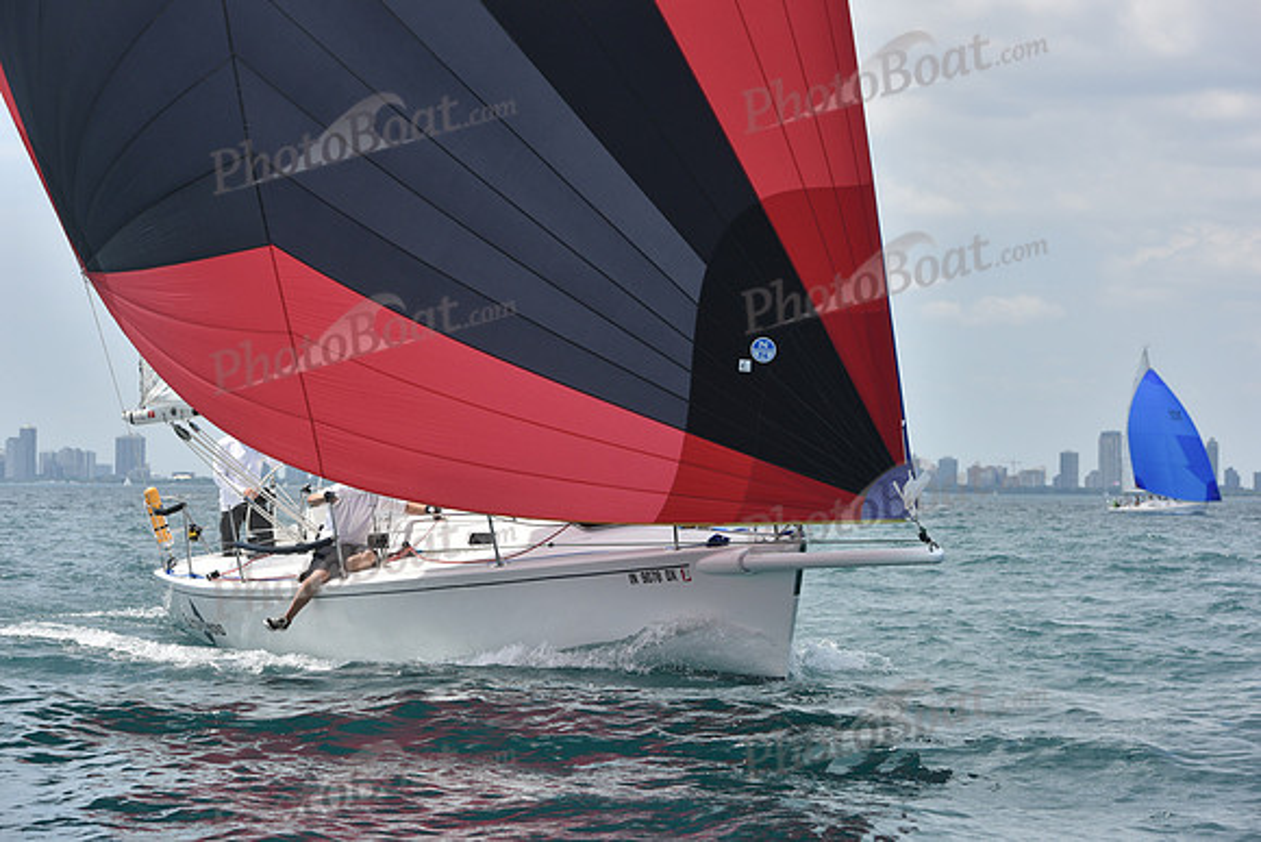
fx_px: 3679
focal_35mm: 105
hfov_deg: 19.5
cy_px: 421
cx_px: 630
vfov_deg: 13.0
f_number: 7.1
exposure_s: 1/1250
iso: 250
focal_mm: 105
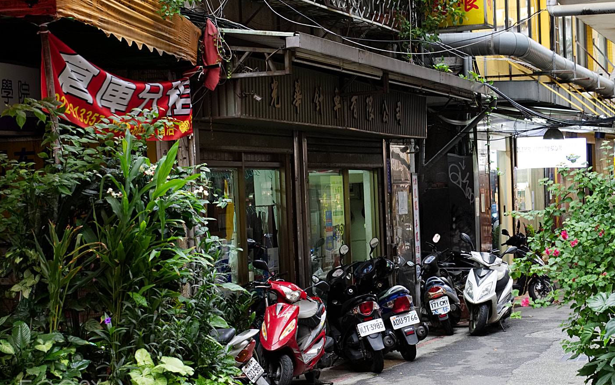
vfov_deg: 20.6
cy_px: 213
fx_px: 1056
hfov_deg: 32.4
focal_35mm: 63
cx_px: 344
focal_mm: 36
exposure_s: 1/8
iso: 100
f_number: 4
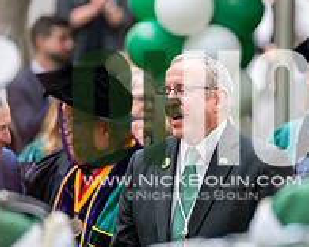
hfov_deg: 3.5
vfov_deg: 2.8
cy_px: 124
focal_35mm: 557
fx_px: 5094
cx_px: 192
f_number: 2.8
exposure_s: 1/1000
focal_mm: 200
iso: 800
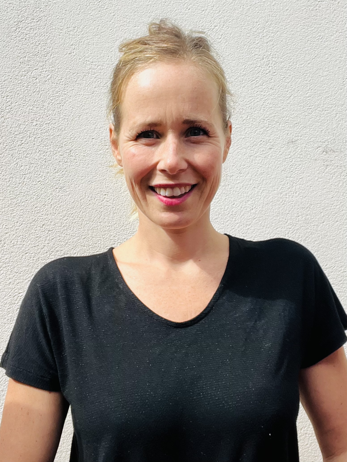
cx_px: 174
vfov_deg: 60.0
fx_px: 401
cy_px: 231
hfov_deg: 46.8
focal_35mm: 30
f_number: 2.2
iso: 32
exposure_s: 1/600
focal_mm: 2.71
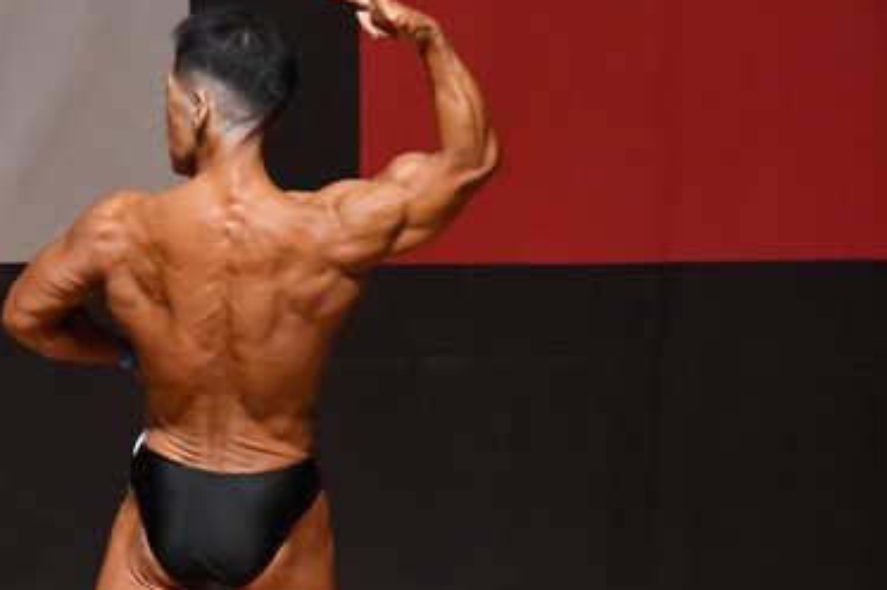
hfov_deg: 3.5
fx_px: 14573
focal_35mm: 592
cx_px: 158
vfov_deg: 2.3
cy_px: 400
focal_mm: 190
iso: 8000
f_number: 5.6
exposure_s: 1/400
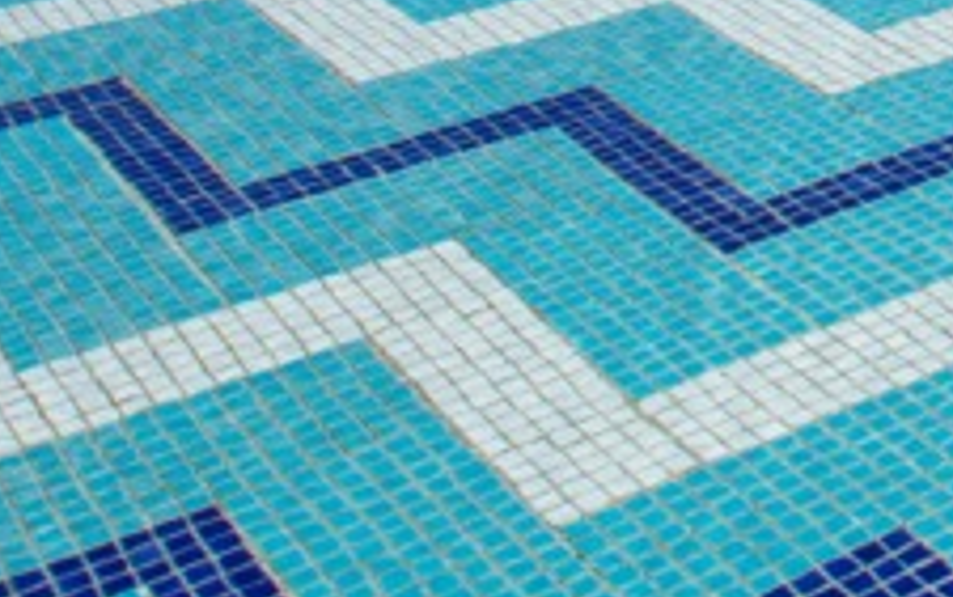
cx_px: 1432
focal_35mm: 87
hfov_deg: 20.4
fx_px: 2261
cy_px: -608
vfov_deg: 13.0
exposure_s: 1/400
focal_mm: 16
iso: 100
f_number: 11
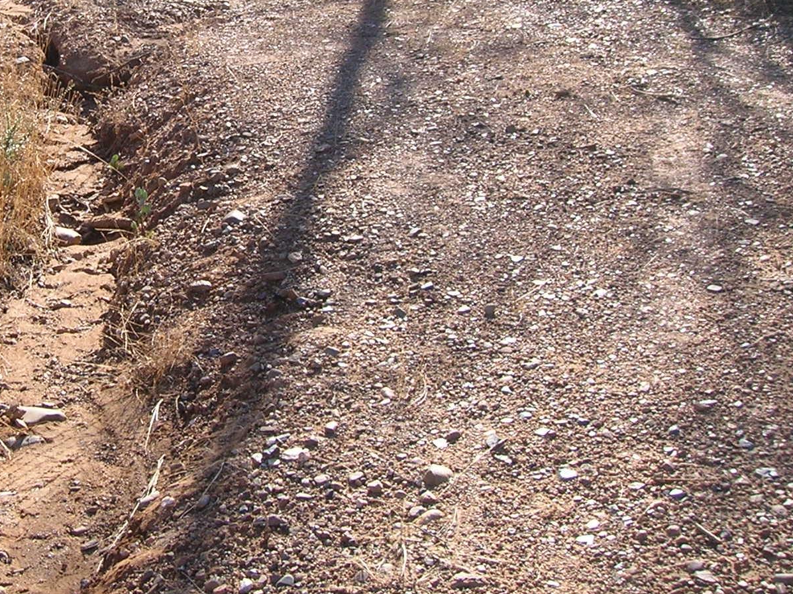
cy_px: 75
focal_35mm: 65
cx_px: 136
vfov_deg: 22.1
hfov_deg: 29.0
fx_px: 1488
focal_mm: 5.7
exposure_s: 1/170
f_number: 4.9
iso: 50
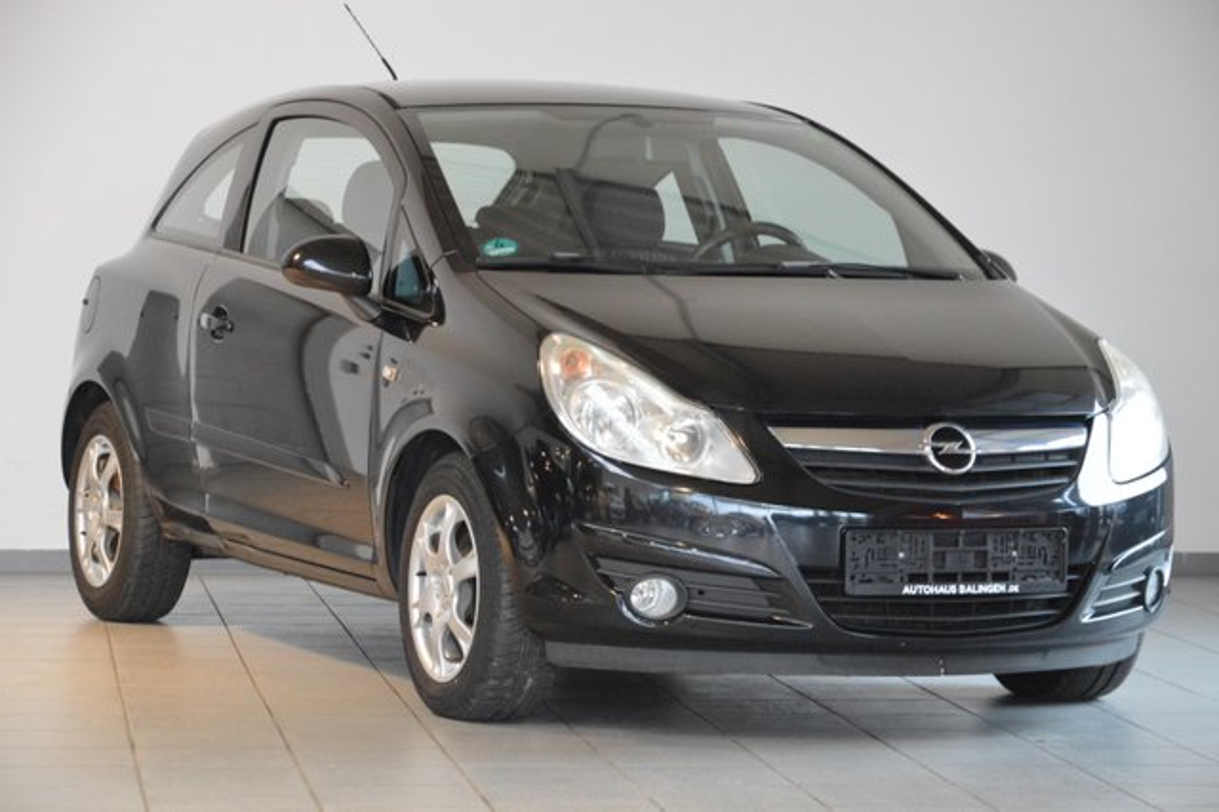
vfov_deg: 10.7
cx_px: 610
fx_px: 4315
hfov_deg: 16.1
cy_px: 406
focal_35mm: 128
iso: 3200
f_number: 5.6
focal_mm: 85
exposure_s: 1/60
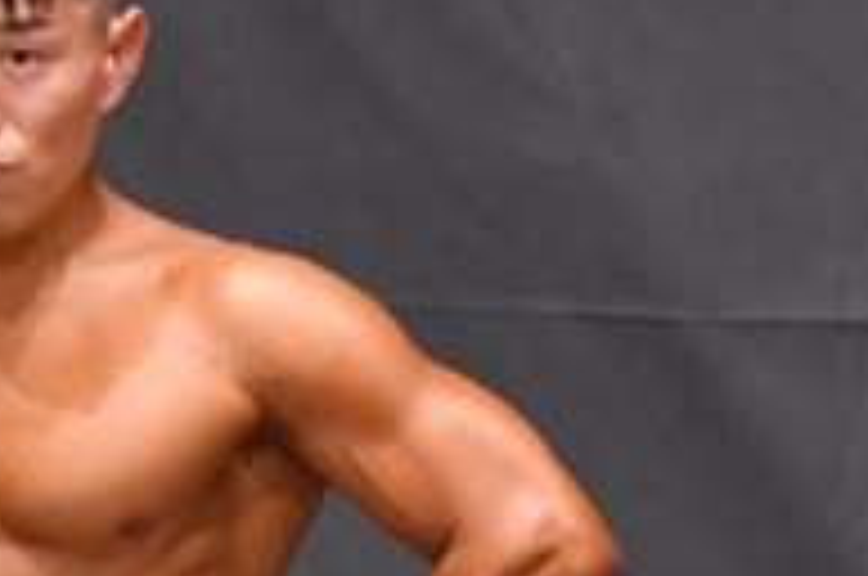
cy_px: 670
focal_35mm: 1147
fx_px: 27609
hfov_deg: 1.8
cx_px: 304
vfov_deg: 1.2
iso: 8000
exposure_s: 1/400
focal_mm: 190
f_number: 5.6
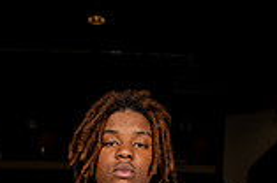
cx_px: 97
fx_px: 530
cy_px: 392
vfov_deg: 15.0
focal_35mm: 69
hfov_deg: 29.1
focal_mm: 24
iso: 250
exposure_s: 1/125
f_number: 7.1
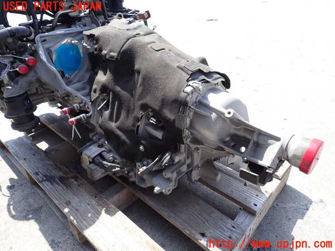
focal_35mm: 25
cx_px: 168
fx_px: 242
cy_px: 126
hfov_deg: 69.4
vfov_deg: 54.9
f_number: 2.8
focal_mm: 4.5
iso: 100
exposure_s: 1/500
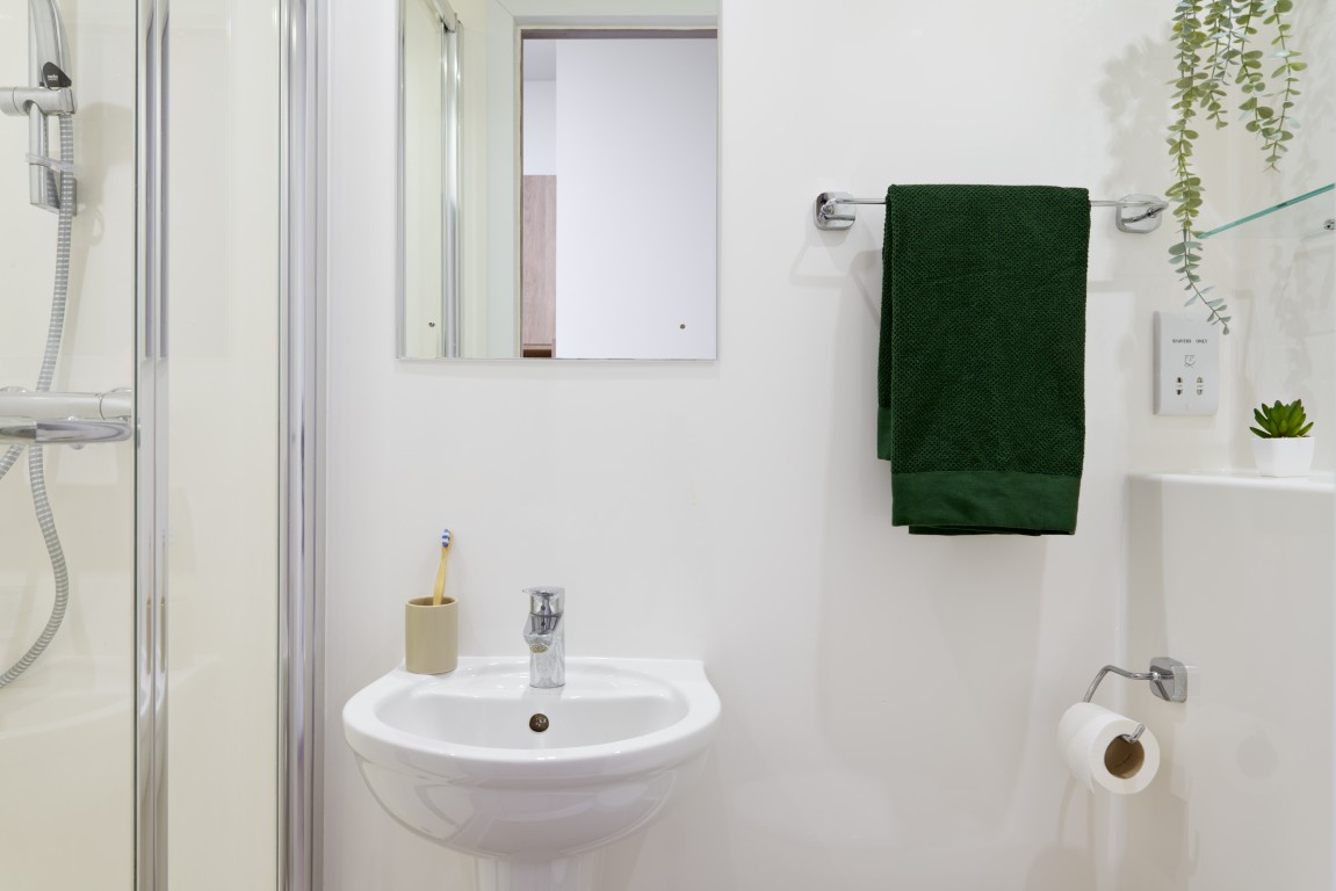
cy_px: 446
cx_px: 668
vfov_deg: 53.2
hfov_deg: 73.7
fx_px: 891
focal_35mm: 24
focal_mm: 24
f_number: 8
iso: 100
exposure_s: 1/2
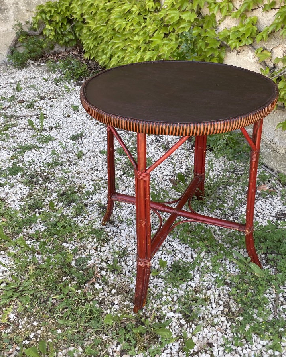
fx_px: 360
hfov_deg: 43.2
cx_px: 172
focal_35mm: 34
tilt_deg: -31.3
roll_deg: -2.5
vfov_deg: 52.8
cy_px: 173
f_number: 1.6
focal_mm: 4.2
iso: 32
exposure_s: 1/272
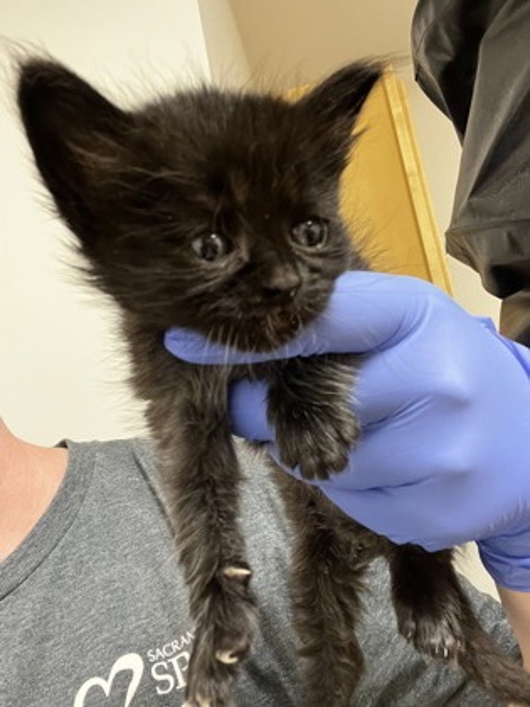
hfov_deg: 46.8
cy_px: 354
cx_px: 265
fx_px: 612
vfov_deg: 60.0
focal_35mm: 30
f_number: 2.2
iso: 320
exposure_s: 1/40
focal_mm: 2.71
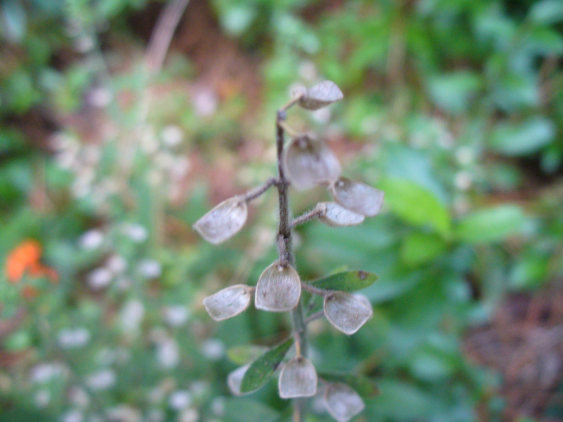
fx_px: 602
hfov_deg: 50.1
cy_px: 211
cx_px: 282
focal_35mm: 37
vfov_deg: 38.7
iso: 200
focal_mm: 6.1
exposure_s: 1/25
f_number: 2.8
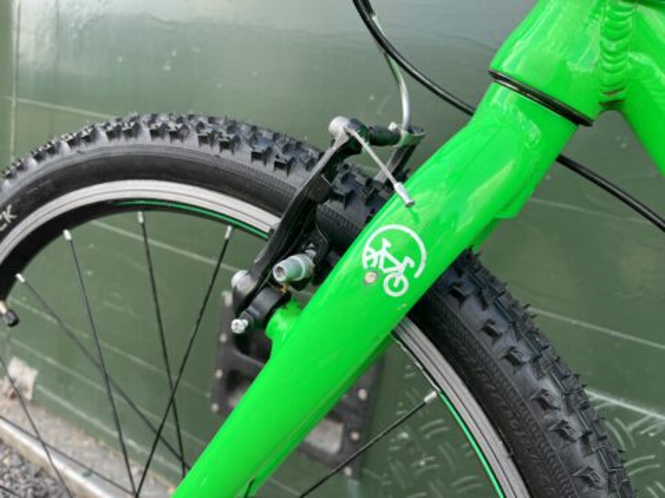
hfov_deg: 67.3
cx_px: 332
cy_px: 249
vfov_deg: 53.1
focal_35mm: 26
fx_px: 499
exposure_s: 1/288
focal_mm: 5.1
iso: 40
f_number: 1.6
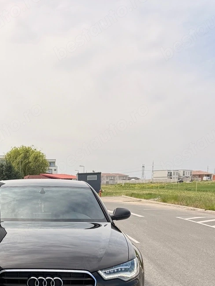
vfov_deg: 35.9
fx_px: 406
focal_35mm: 49
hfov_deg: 28.8
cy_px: 272
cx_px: 30
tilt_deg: -11.2
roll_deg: +0.7
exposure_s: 1/4673
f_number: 1.78
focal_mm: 6.76
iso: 80
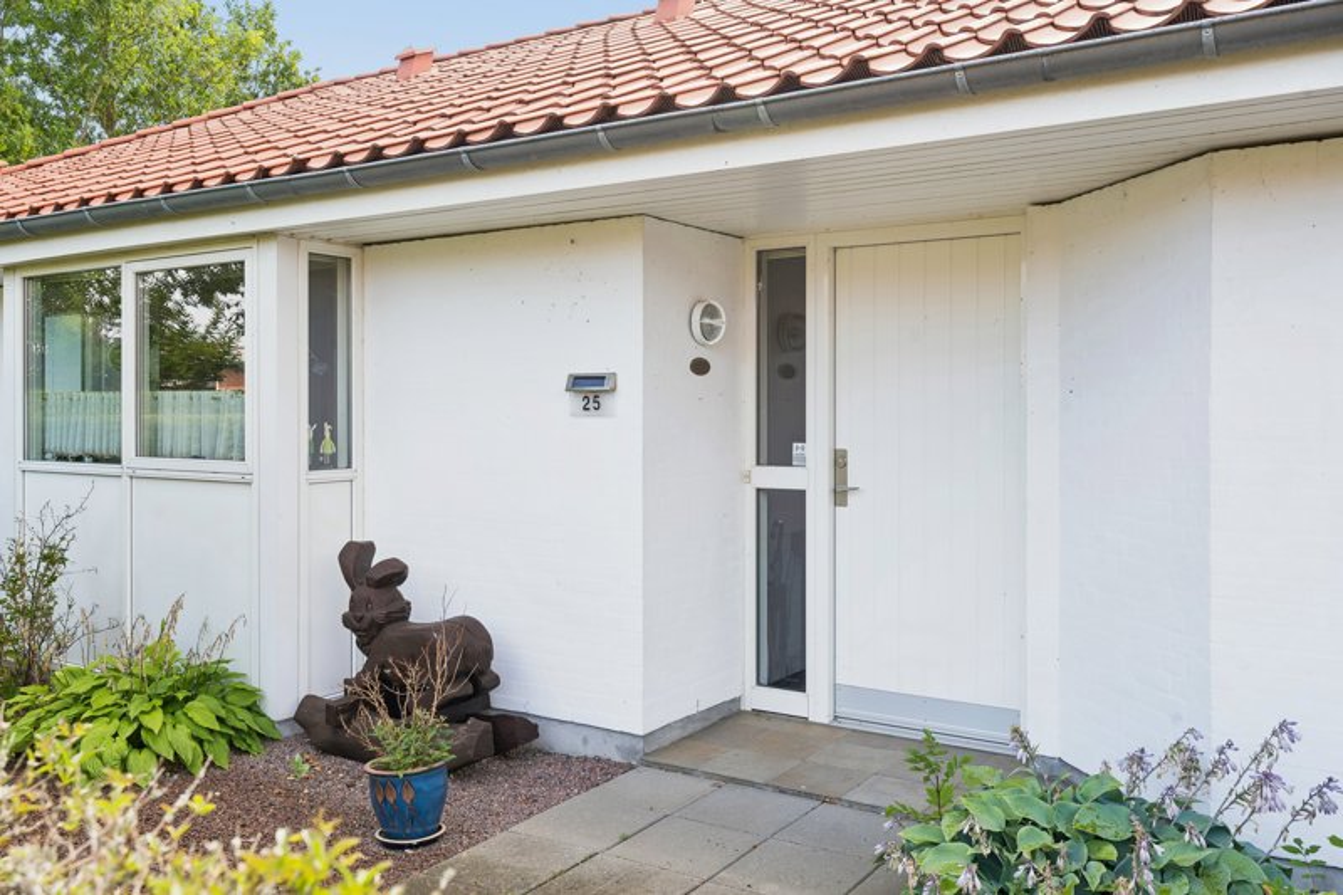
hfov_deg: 61.1
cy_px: 448
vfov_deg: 42.9
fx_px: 1138
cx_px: 672
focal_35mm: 30
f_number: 8
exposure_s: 1/80
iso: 200
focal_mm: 30.5
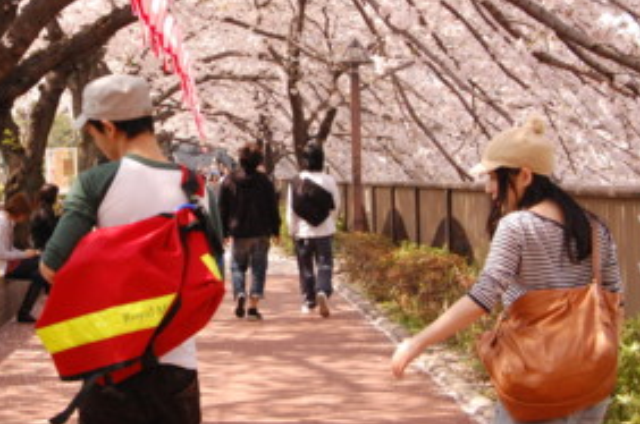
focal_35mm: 91
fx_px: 1615
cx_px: 166
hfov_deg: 22.2
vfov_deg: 14.9
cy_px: 133
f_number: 10
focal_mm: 38
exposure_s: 1/400
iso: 1600
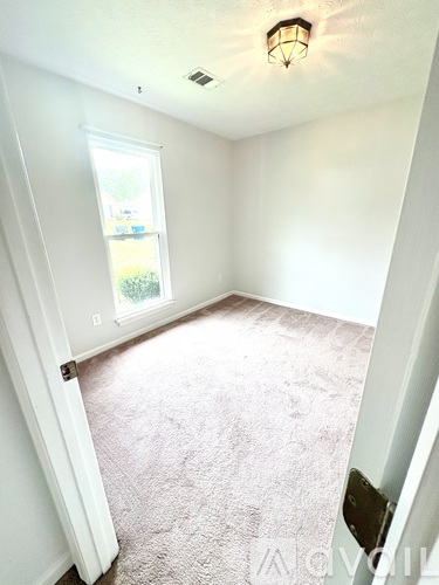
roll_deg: +1.0
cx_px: 220
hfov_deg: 85.7
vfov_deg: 102.1
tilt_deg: -17.3
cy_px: 292
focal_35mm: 14
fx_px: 237
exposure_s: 1/124
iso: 100
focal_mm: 2.22
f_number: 2.2
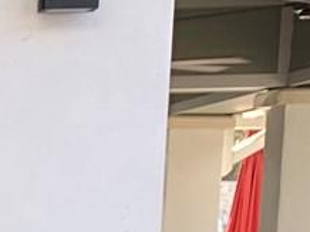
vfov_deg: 7.4
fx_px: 1709
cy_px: 488
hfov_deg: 8.5
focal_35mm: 191
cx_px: -641
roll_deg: -1.0
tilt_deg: -7.6
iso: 25
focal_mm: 4.25
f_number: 1.8
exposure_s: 1/186
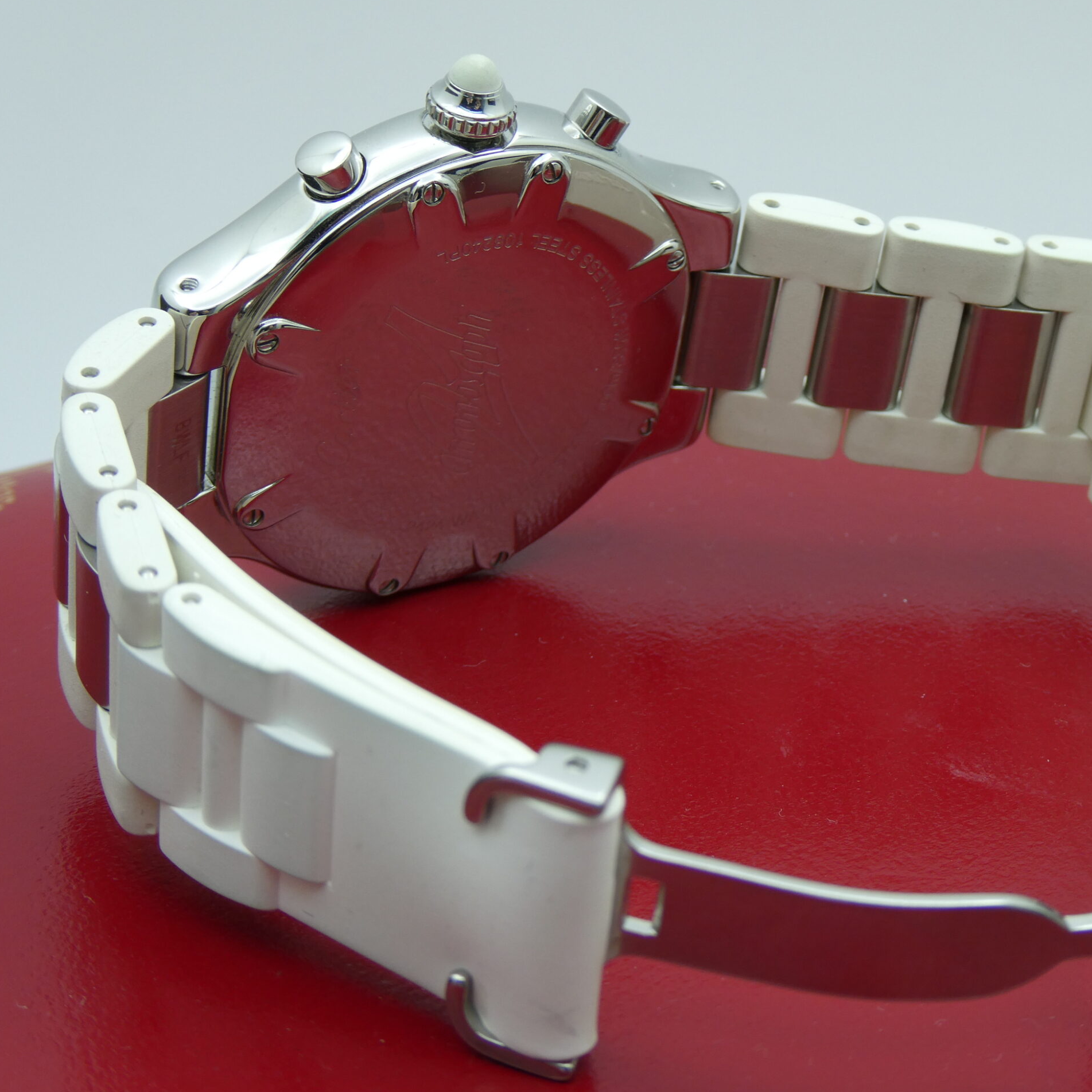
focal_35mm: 88
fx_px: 3141
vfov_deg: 19.7
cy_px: 547
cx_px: 710
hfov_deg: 19.7
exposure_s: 1/80
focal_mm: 13.2
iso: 80
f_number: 4.6
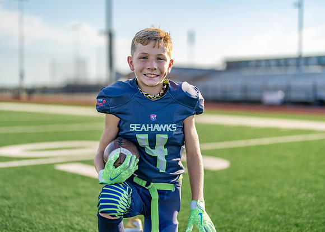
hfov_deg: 36.7
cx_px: 162
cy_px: 116
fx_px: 490
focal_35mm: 53
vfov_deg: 26.6
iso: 100
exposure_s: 1/4000
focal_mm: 50
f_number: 1.2
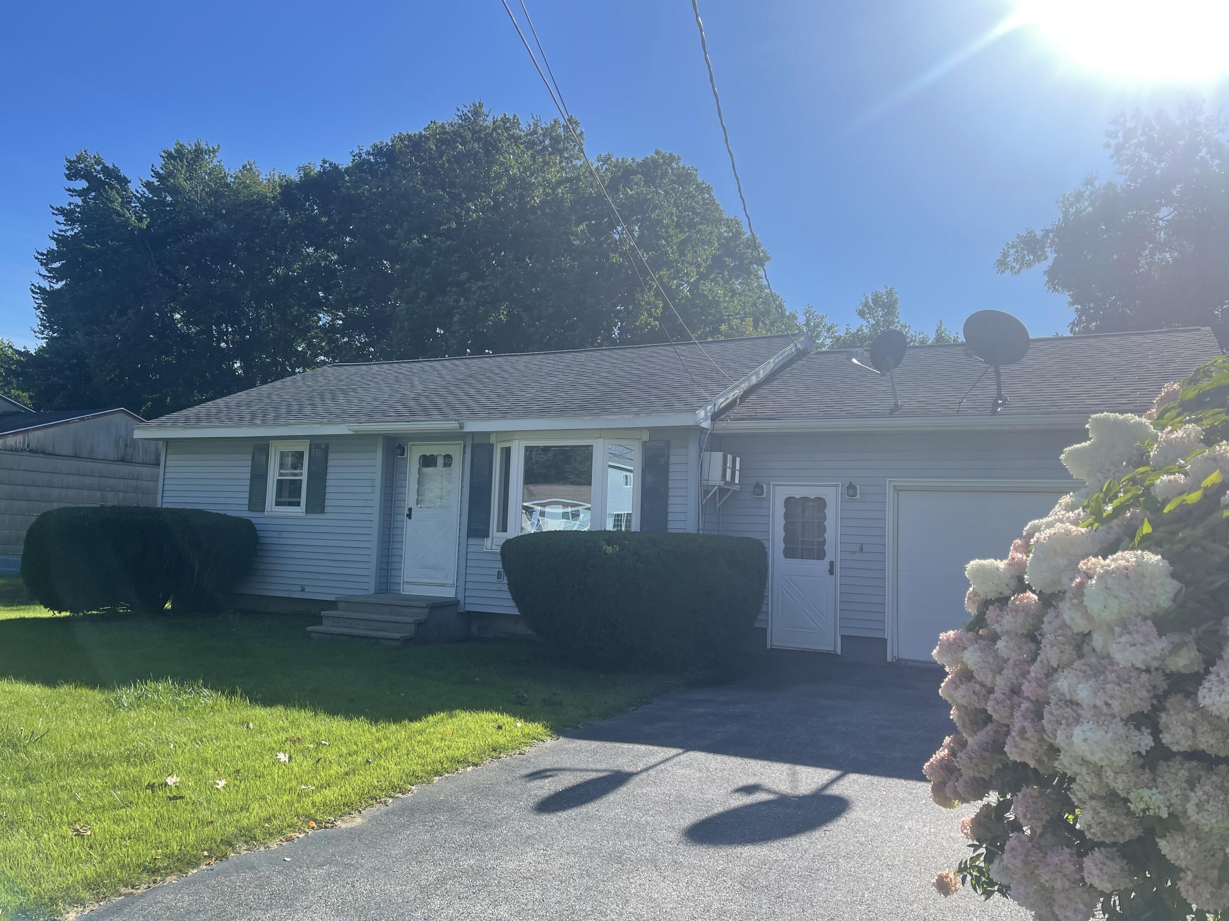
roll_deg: -3.4
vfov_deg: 53.0
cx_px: 603
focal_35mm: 26
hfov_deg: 67.3
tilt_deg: +5.0
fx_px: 923
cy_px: 446
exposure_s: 1/2857
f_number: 1.6
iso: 32
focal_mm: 5.1
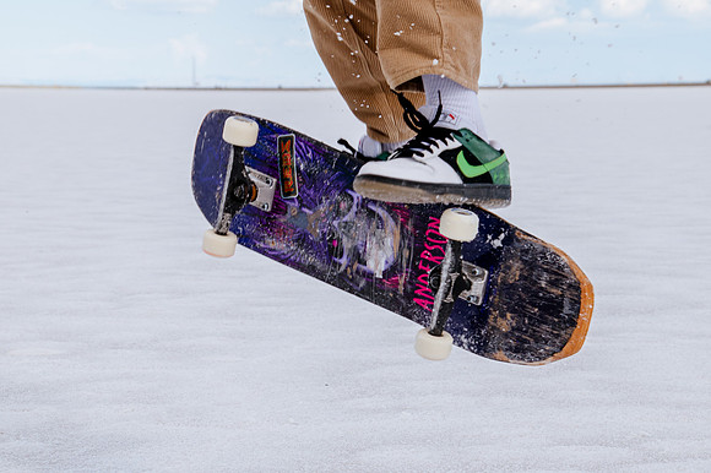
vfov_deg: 13.3
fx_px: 2016
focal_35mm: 102
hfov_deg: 20.0
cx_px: 321
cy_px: 347
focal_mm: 66
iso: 250
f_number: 8
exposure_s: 1/640
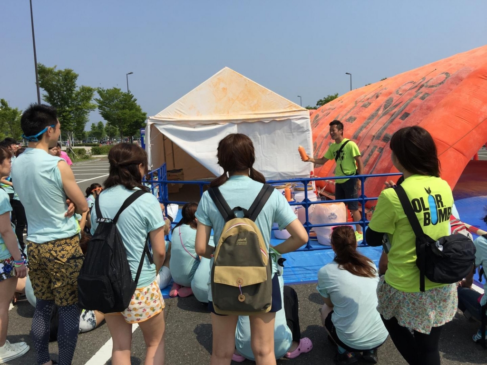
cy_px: 182
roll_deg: +1.4
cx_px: 244
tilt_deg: -5.9
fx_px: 408
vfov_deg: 48.2
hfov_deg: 61.7
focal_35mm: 29
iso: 32
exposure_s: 1/2326
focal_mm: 4.15
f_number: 2.2
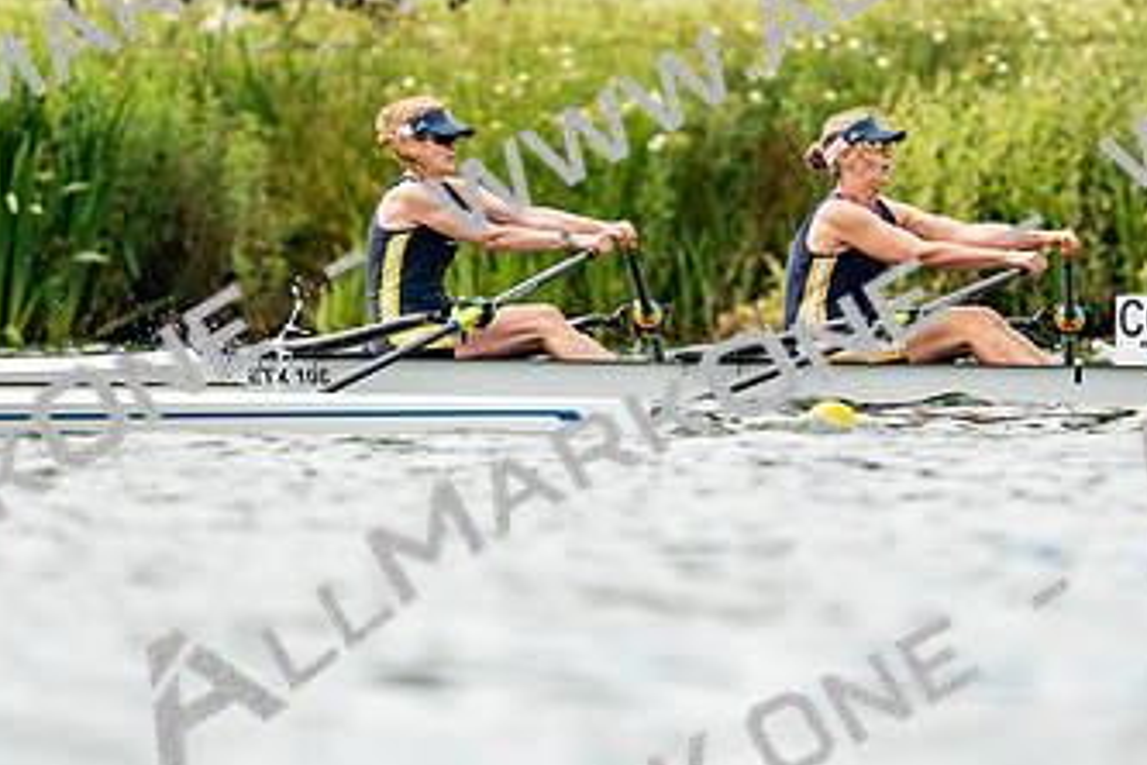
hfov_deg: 2.0
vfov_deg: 1.3
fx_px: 33292
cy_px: 246
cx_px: 847
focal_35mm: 1045
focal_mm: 600
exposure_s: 1/2000
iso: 400
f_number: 6.3
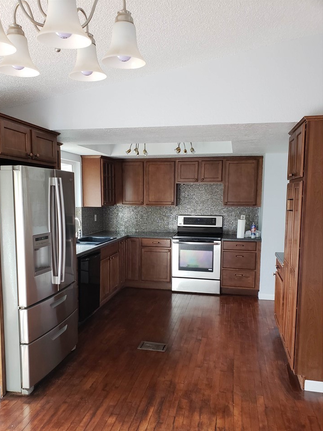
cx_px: 150
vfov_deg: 63.4
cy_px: 231
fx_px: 348
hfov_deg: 49.7
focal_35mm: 28
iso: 320
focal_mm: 4.3
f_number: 2.4
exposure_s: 1/30
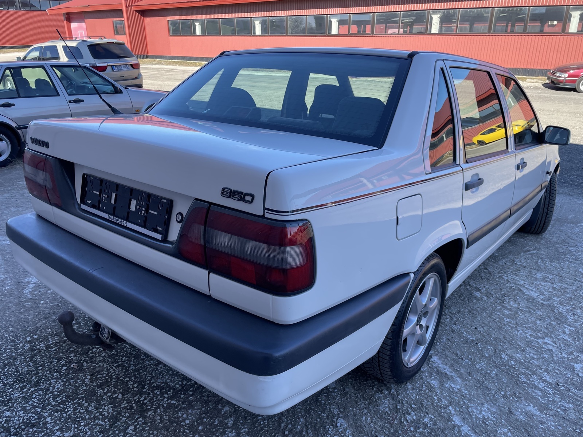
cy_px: 218
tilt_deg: -22.1
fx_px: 438
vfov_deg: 53.1
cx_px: 292
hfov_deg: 67.3
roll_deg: +0.6
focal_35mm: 26
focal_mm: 4.2
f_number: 1.6
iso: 32
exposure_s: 1/764
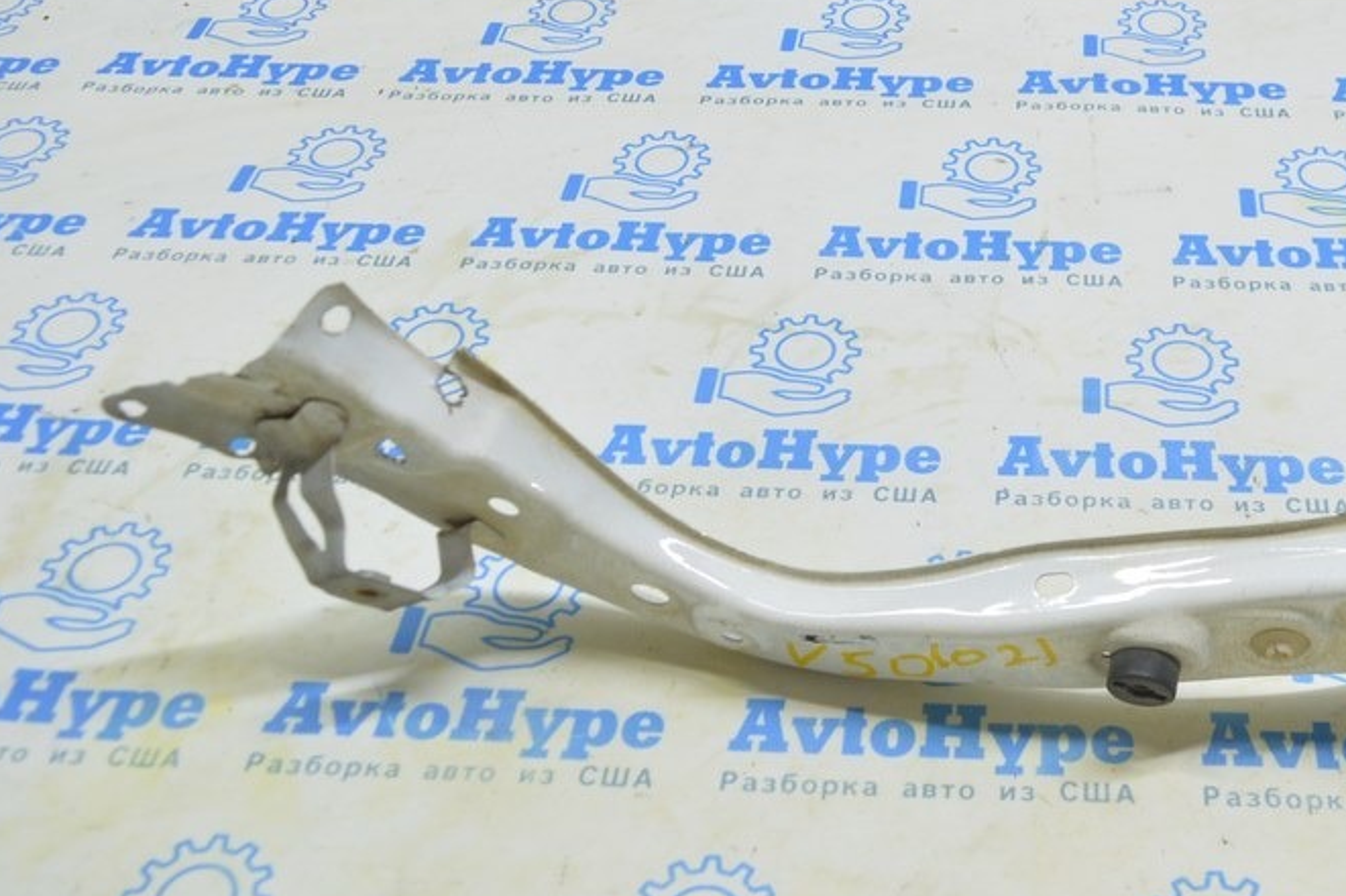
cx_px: 971
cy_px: 239
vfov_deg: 27.3
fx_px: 1823
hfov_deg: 39.7
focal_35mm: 49
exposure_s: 1/20
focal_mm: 21
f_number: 5.6
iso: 400
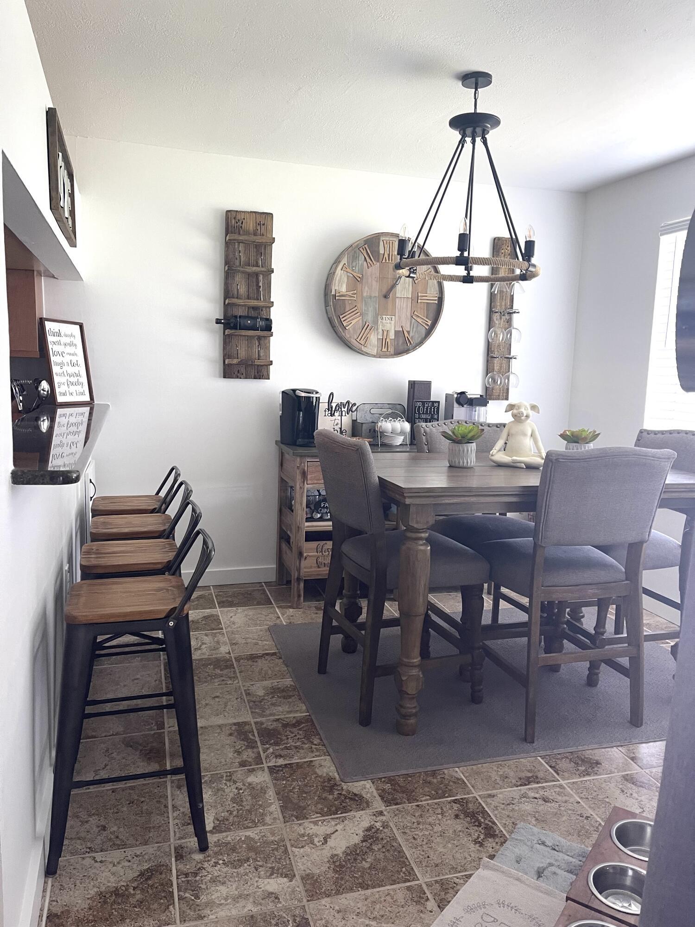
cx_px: 348
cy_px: 464
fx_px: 696
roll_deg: -2.0
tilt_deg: -7.0
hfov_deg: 53.1
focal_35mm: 26
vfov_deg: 67.3
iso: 200
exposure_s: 1/60
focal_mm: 5.1
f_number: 1.6
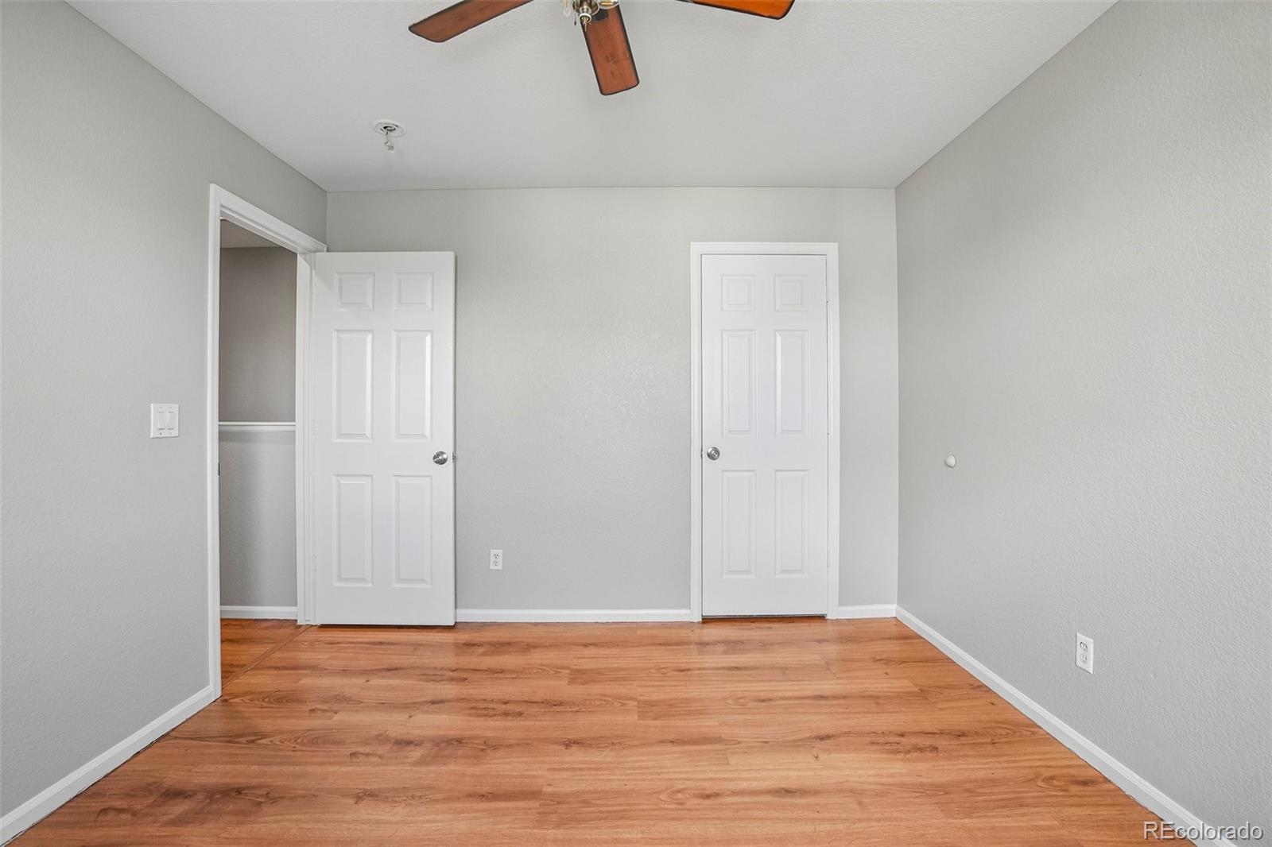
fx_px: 530
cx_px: 636
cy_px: 424
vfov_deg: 77.3
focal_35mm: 15
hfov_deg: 100.4
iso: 400
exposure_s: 1/40
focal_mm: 10
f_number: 8
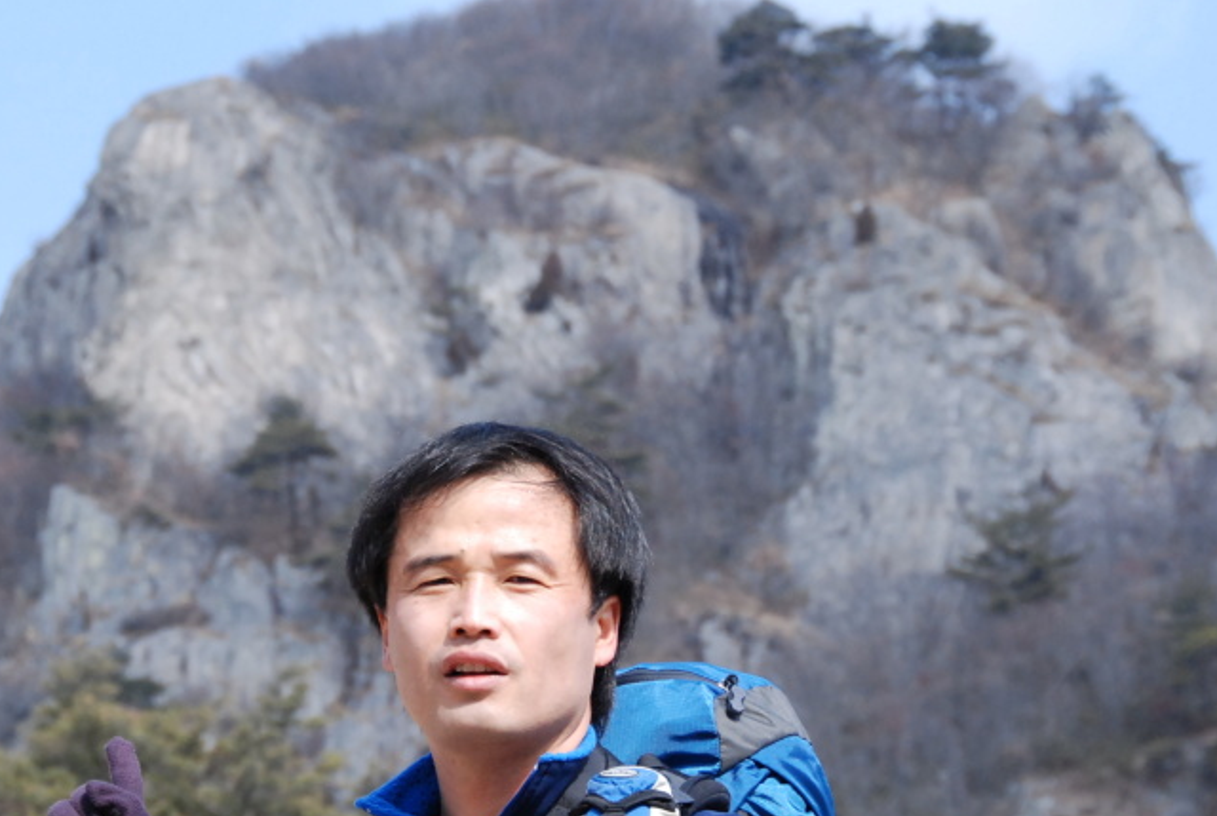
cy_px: 492
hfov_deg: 12.2
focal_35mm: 168
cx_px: 504
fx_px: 5688
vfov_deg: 8.2
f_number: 8
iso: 800
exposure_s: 1/1000
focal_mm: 70
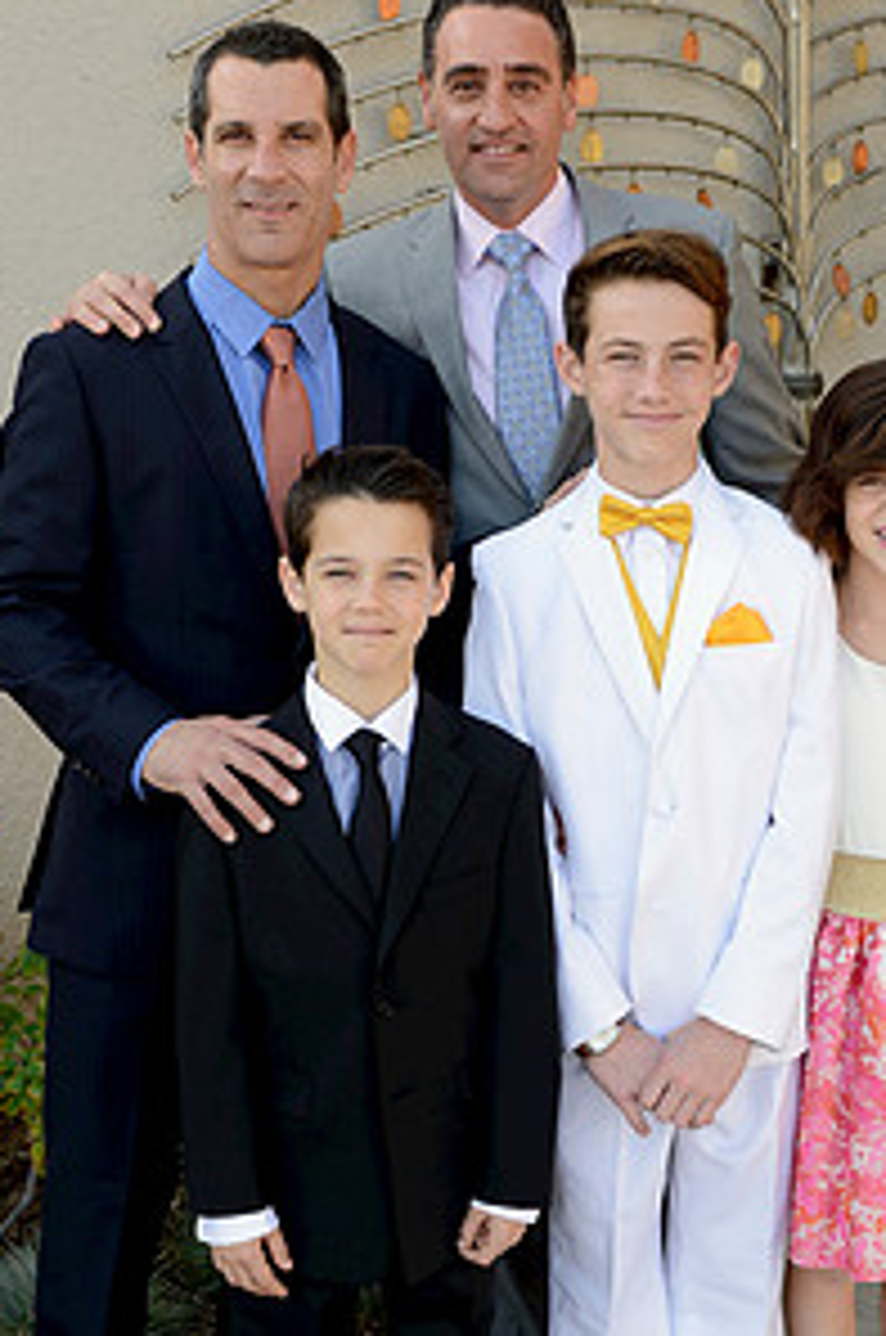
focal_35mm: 53
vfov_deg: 37.5
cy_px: 774
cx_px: 569
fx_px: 1963
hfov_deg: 25.3
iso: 200
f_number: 5
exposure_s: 1/160
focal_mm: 35
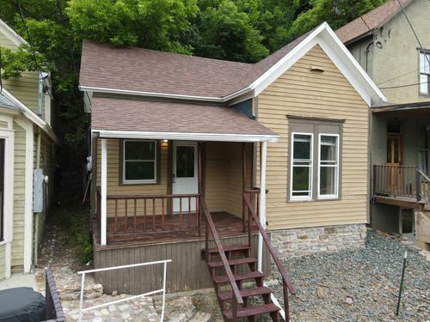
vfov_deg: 56.8
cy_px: 161
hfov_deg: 71.6
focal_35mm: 24
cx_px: 215
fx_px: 298
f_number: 2.8
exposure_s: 1/125
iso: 100
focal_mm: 4.5
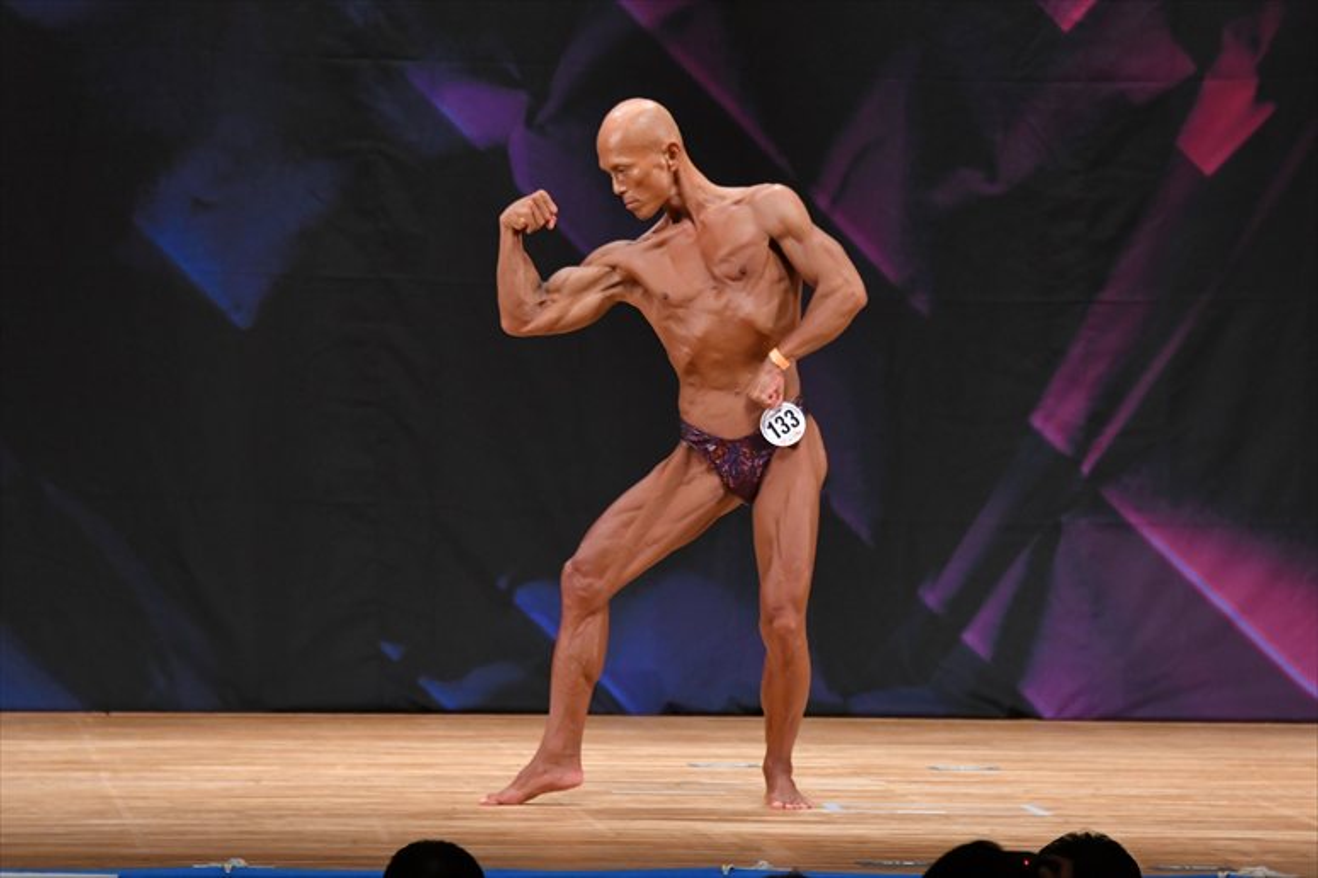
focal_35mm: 270
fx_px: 9880
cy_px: 439
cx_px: 659
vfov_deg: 5.1
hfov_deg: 7.6
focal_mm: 180
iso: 3200
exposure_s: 1/400
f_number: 5.6
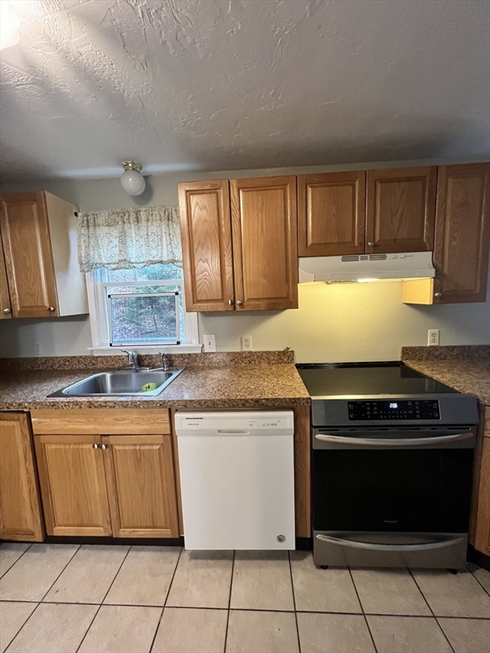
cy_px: 326
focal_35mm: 13
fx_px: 245
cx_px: 245
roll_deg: +2.5
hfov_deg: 89.9
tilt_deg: -4.9
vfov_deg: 106.2
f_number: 1.8
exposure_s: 1/60
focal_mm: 1.57
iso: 400
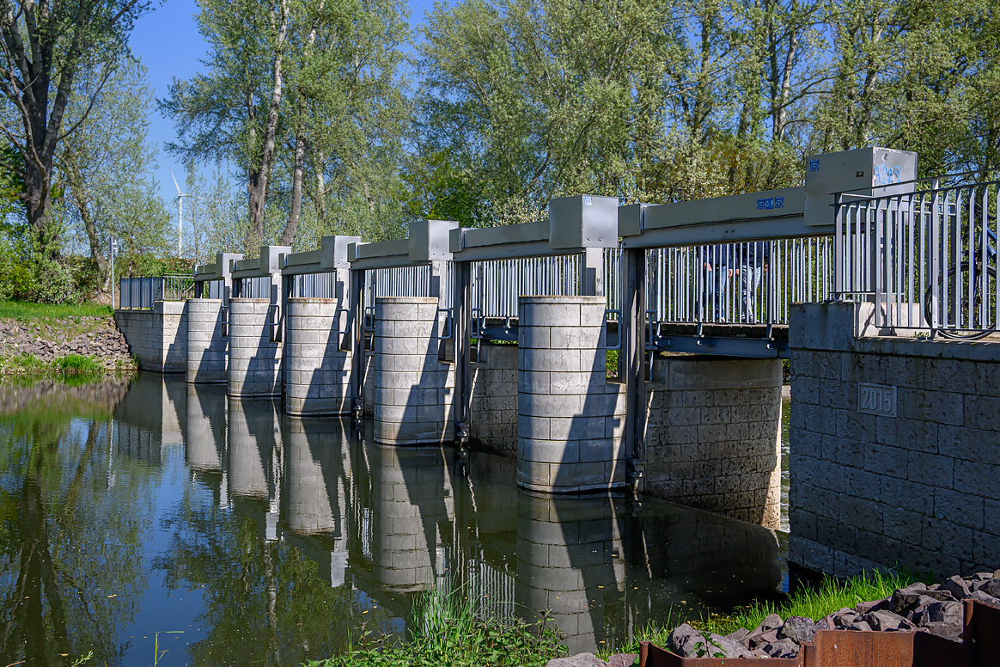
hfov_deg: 56.8
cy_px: 338
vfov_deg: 39.7
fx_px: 924
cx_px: 487
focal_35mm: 33
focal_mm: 21.5
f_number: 8
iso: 200
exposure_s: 1/640
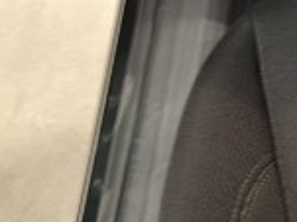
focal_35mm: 163
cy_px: 291
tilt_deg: -67.2
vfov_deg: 8.9
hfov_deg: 11.4
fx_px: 1397
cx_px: 511
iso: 640
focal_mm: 6.76
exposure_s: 1/20
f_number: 1.78
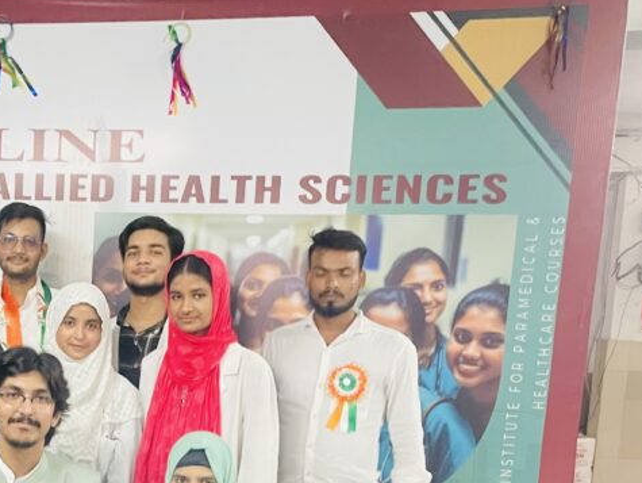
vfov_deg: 24.9
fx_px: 1039
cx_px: 57
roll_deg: -1.9
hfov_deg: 32.5
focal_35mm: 56
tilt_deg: -8.6
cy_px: 484
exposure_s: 1/33
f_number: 1.6
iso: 500
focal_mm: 4.2
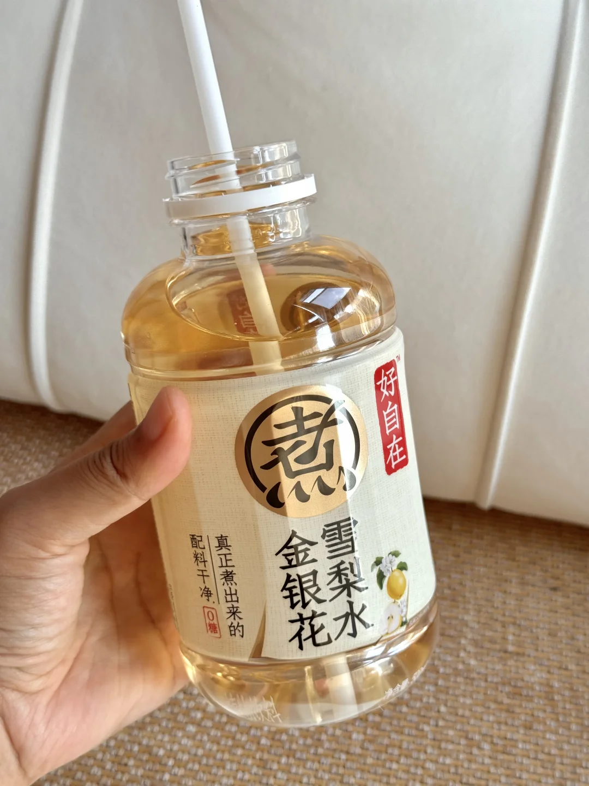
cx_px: 294
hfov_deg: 30.3
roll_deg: -0.8
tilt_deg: -40.9
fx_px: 1089
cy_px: 393
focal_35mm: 48
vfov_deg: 39.7
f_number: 1.78
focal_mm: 6.76
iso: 80
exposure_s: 1/147
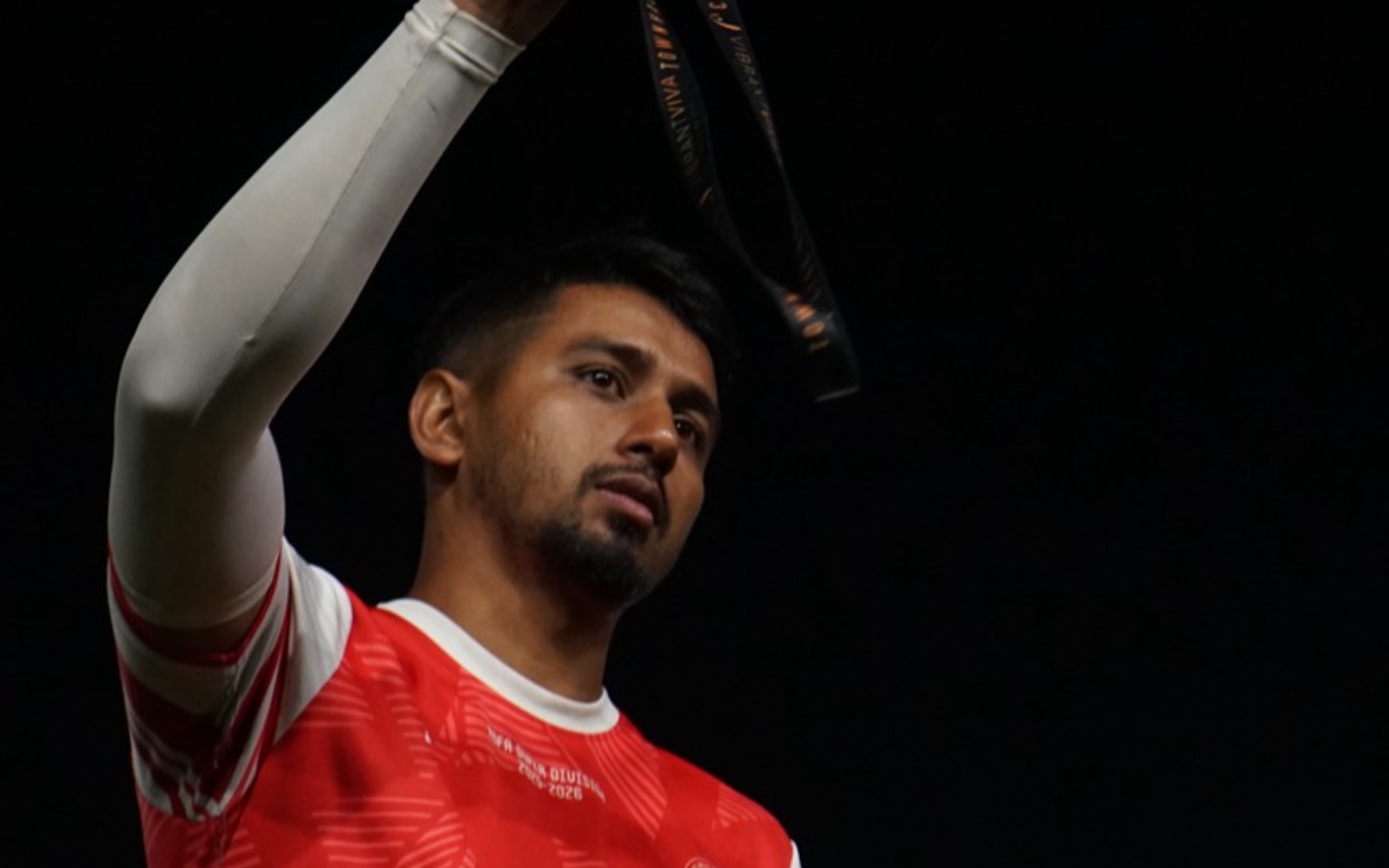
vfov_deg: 9.5
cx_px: 984
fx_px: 5224
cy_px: 463
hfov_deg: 15.1
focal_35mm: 138
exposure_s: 1/125
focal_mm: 70
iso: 2000
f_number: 5.6
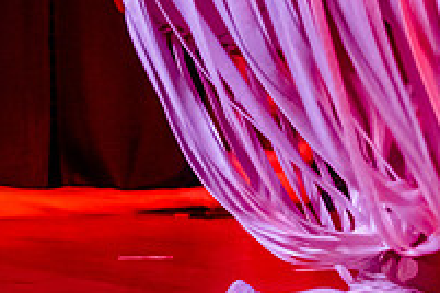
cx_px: 29
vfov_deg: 7.1
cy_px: 112
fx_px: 2371
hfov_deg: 10.5
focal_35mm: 194
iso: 2500
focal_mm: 36
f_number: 2.8
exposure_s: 1/100
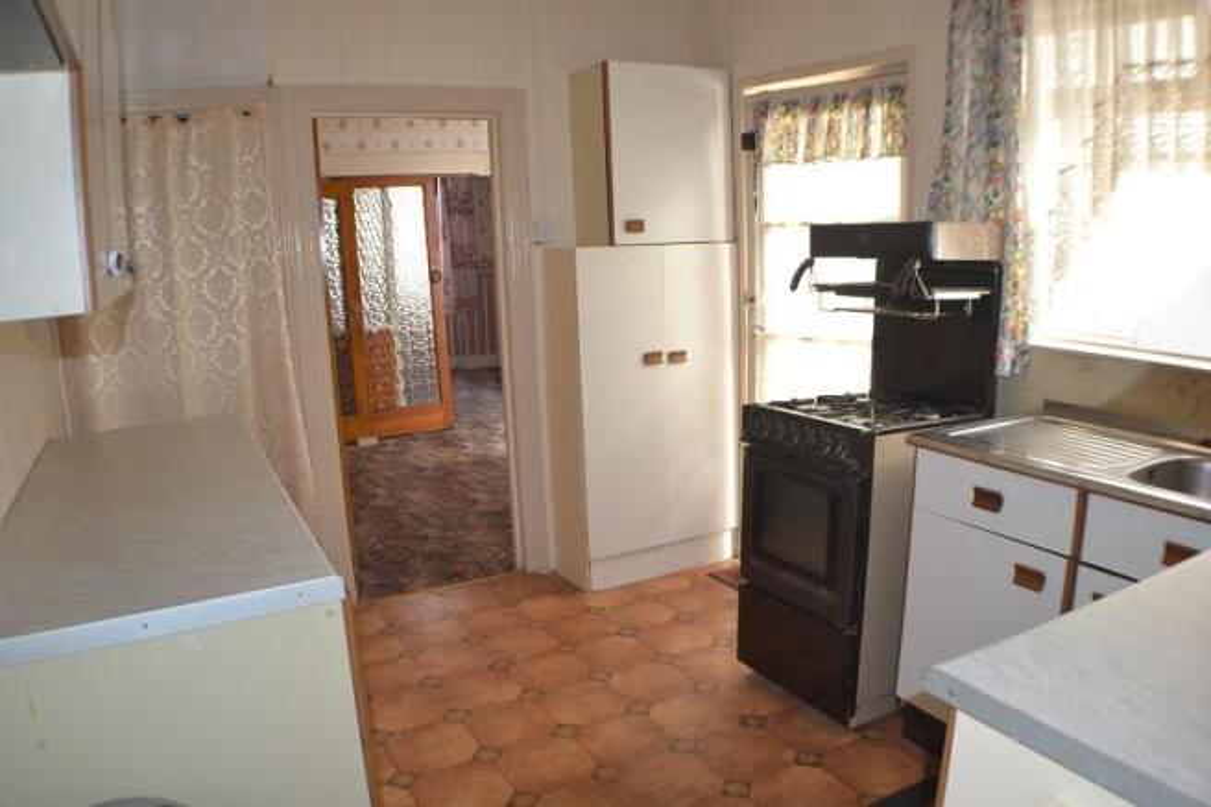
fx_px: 1110
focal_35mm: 33
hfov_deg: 57.2
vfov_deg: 39.9
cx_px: 606
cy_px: 404
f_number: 4
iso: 400
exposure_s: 1/60
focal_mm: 22
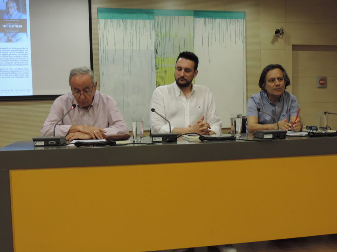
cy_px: 126
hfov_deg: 46.8
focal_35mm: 40
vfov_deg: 36.0
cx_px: 168
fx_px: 389
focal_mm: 7.1
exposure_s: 1/50
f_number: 3.3
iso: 400
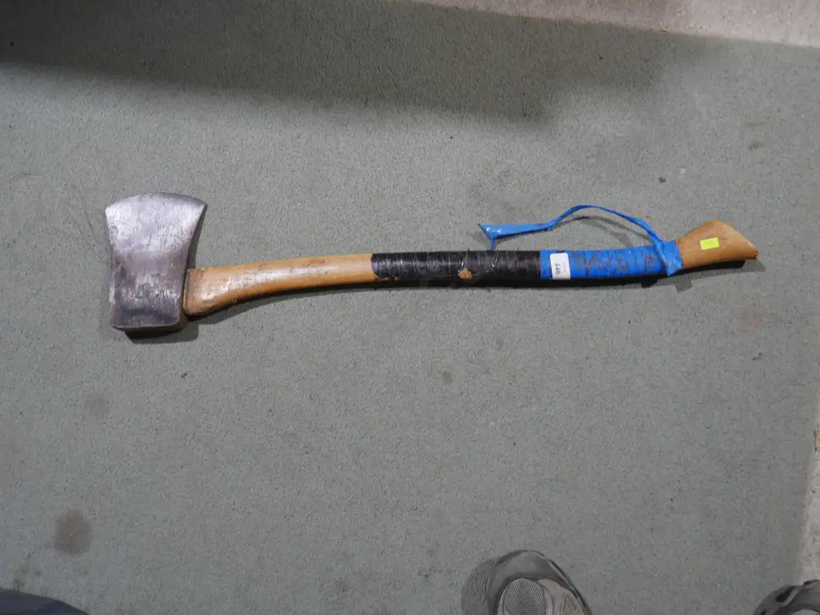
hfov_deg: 51.4
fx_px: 853
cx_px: 410
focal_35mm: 36
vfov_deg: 39.7
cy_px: 308
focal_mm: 18
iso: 500
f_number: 4
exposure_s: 1/60
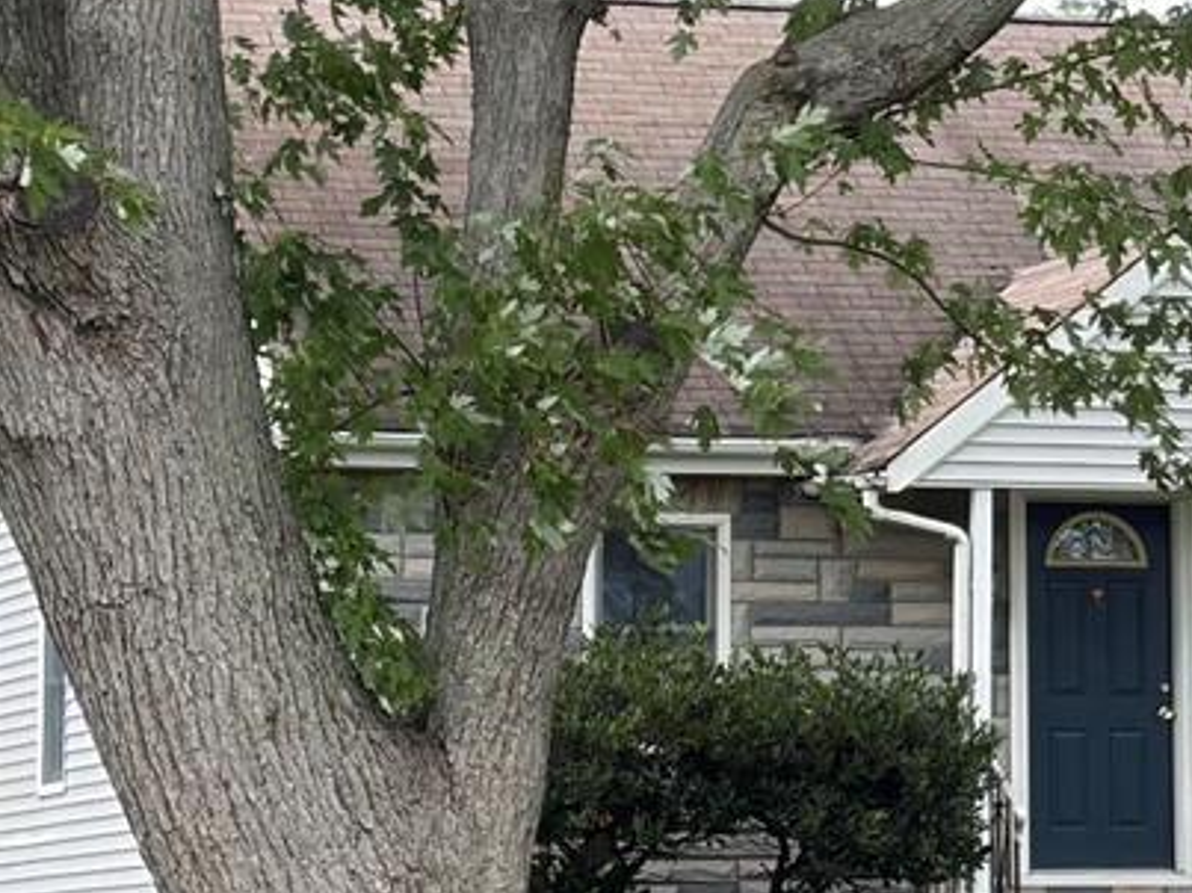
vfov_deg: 7.9
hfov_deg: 10.6
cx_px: 1086
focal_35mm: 186
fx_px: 6403
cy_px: -101
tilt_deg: +10.6
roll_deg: +0.3
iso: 40
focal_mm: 5.96
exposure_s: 1/1082
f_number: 1.6
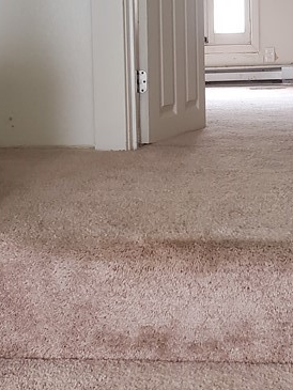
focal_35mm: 73
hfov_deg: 20.2
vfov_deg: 26.5
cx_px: 176
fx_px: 823
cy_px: 119
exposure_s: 1/50
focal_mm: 4.3
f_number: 2.4
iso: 400
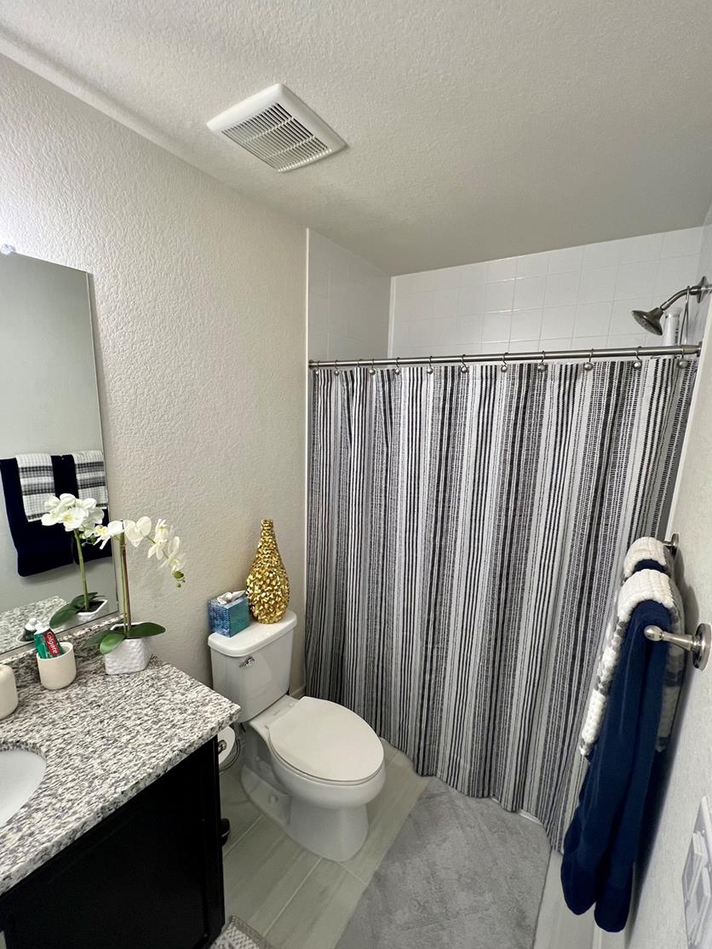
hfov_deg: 85.7
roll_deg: -2.3
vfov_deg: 102.0
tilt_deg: -10.7
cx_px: 363
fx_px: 384
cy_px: 497
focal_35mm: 14
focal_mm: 1.57
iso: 125
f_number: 1.8
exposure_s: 1/60
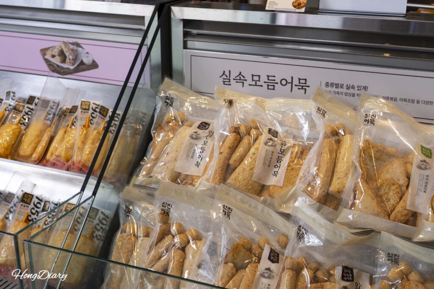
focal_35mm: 50
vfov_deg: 27.0
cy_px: 144
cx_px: 217
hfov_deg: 39.6
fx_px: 603
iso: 320
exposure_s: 1/160
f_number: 5.6
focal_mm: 50
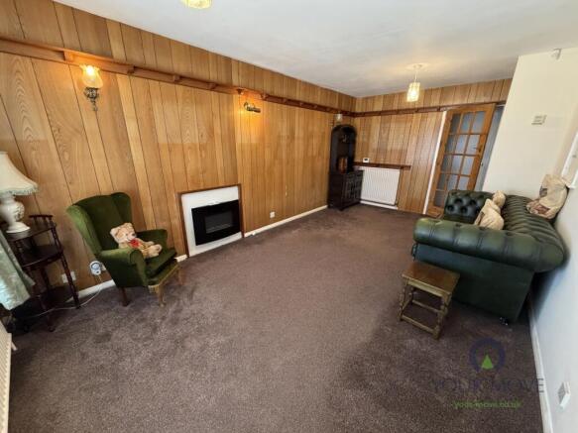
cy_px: 216
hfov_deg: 102.1
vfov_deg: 85.7
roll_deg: -0.6
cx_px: 289
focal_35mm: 14
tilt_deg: -18.3
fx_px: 234
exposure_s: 1/50
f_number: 2.2
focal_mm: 2.22
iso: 400
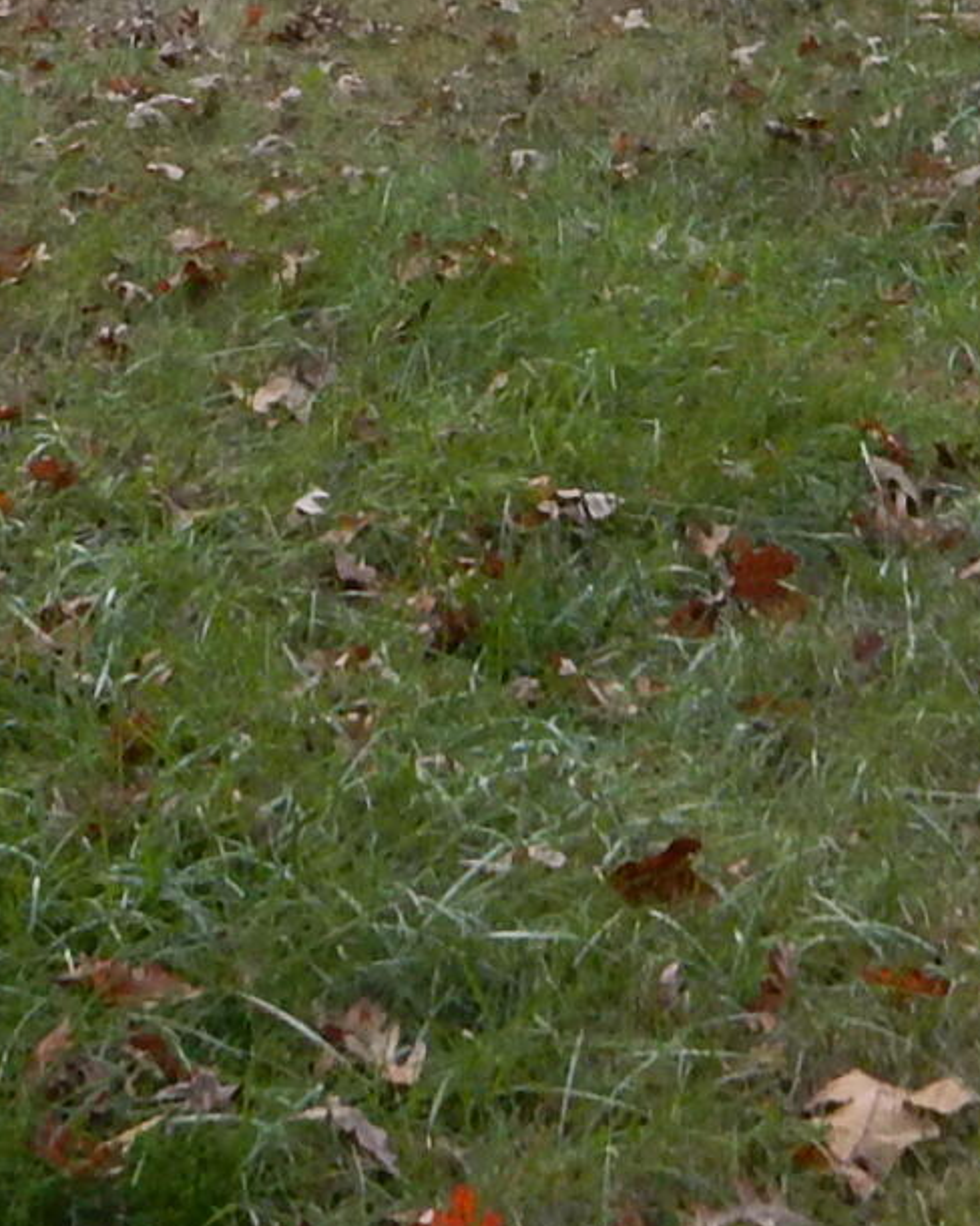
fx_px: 4351
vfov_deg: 14.6
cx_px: 584
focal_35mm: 120
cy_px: -746
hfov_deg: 12.8
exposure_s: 1/30
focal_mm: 4.5
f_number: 3.7
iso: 250
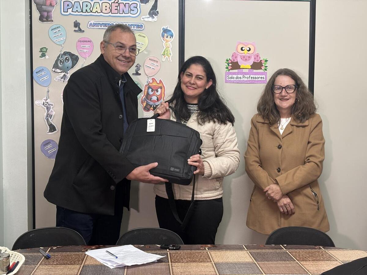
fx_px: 551
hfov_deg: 36.8
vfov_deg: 28.0
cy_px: 138
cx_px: 184
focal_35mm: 52
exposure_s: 1/40
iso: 160
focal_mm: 5.96
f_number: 1.6
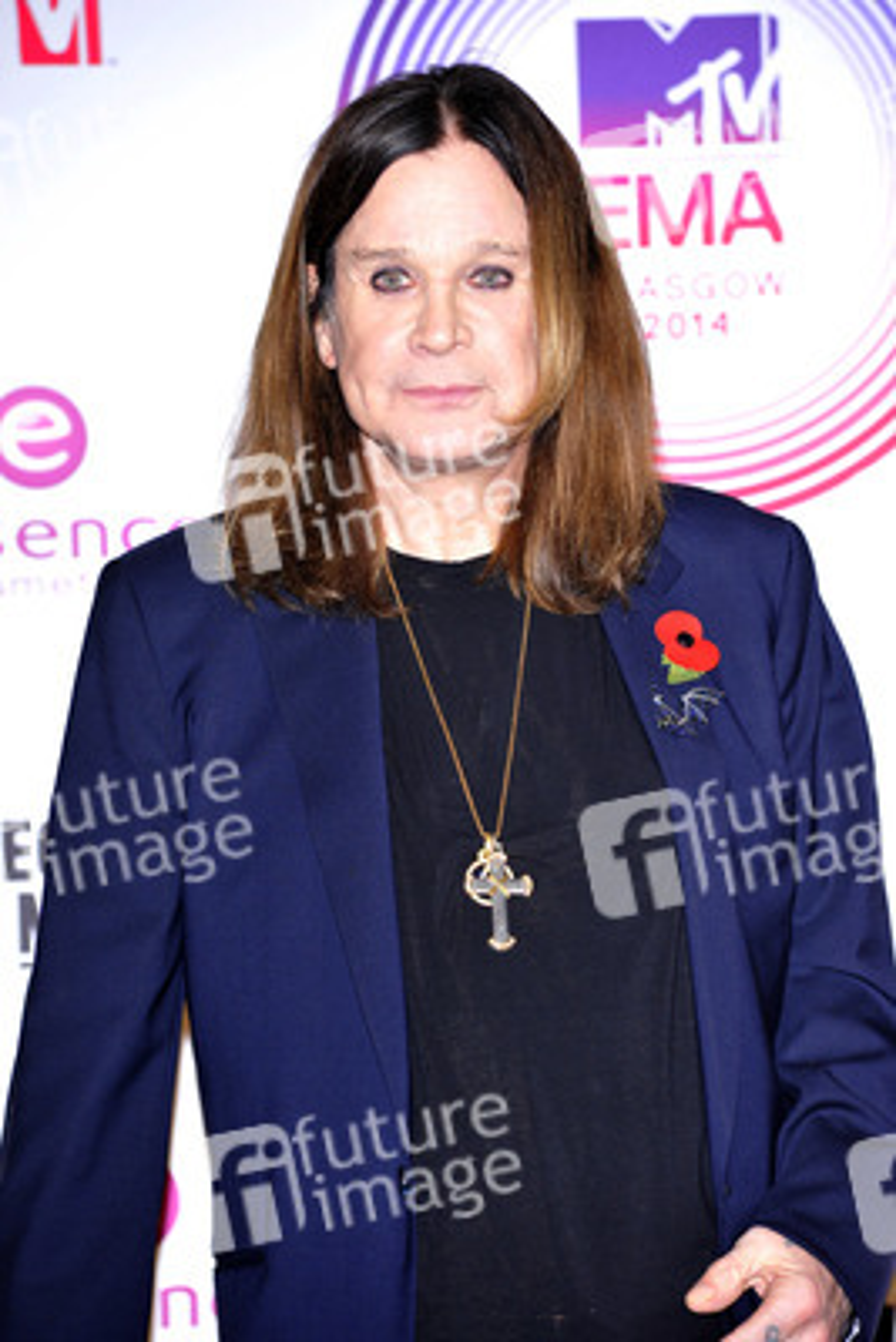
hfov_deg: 6.9
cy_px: 671
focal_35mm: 200
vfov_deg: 10.3
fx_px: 7460
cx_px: 448
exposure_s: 1/250
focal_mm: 200
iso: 800
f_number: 7.1
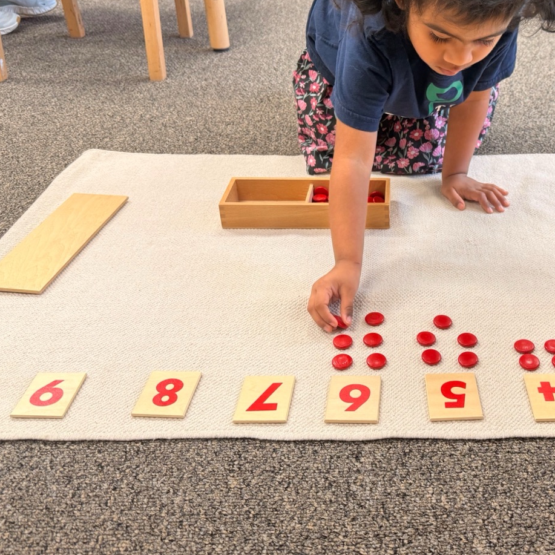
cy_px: 206
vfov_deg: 44.5
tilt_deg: -28.7
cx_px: 404
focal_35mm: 37
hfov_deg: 43.7
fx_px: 671
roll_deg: -0.5
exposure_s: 1/120
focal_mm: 6.76
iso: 160
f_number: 1.78
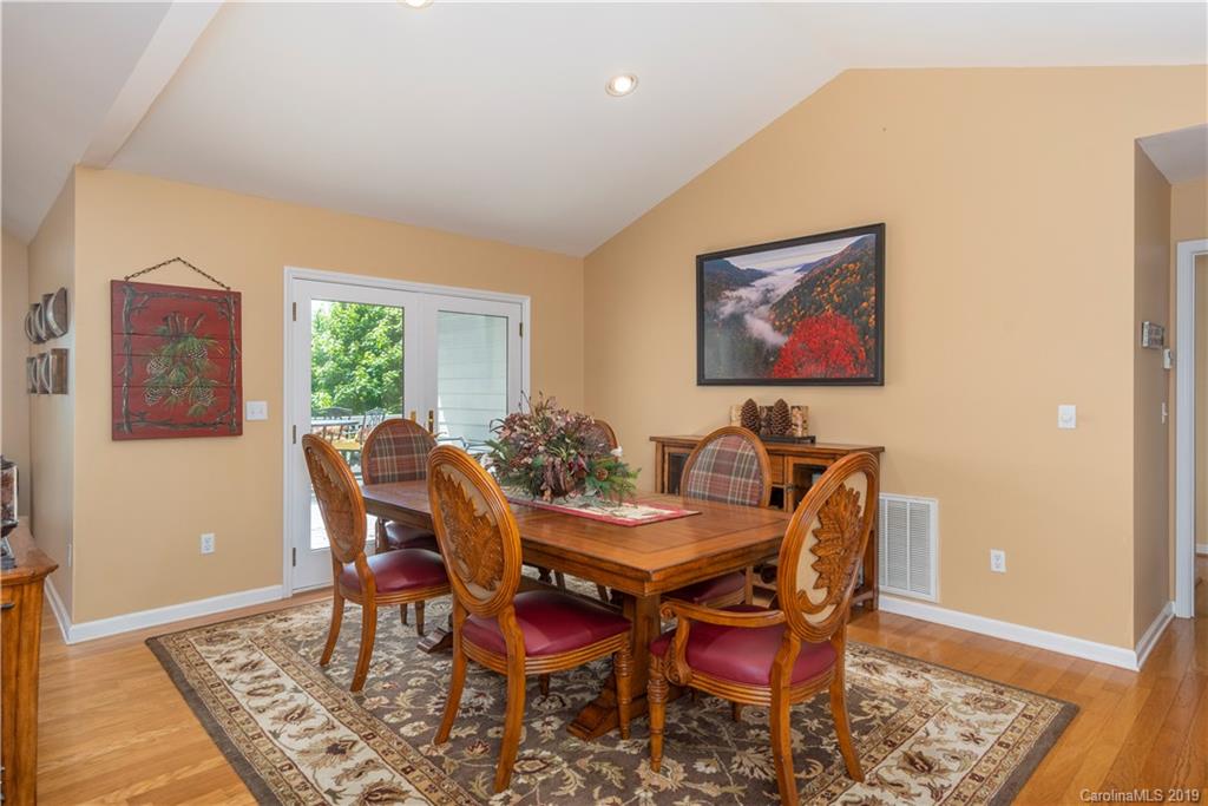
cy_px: 403
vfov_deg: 61.9
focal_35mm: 20
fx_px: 671
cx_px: 604
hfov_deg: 84.0
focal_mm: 20
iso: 500
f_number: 8
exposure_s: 1/200
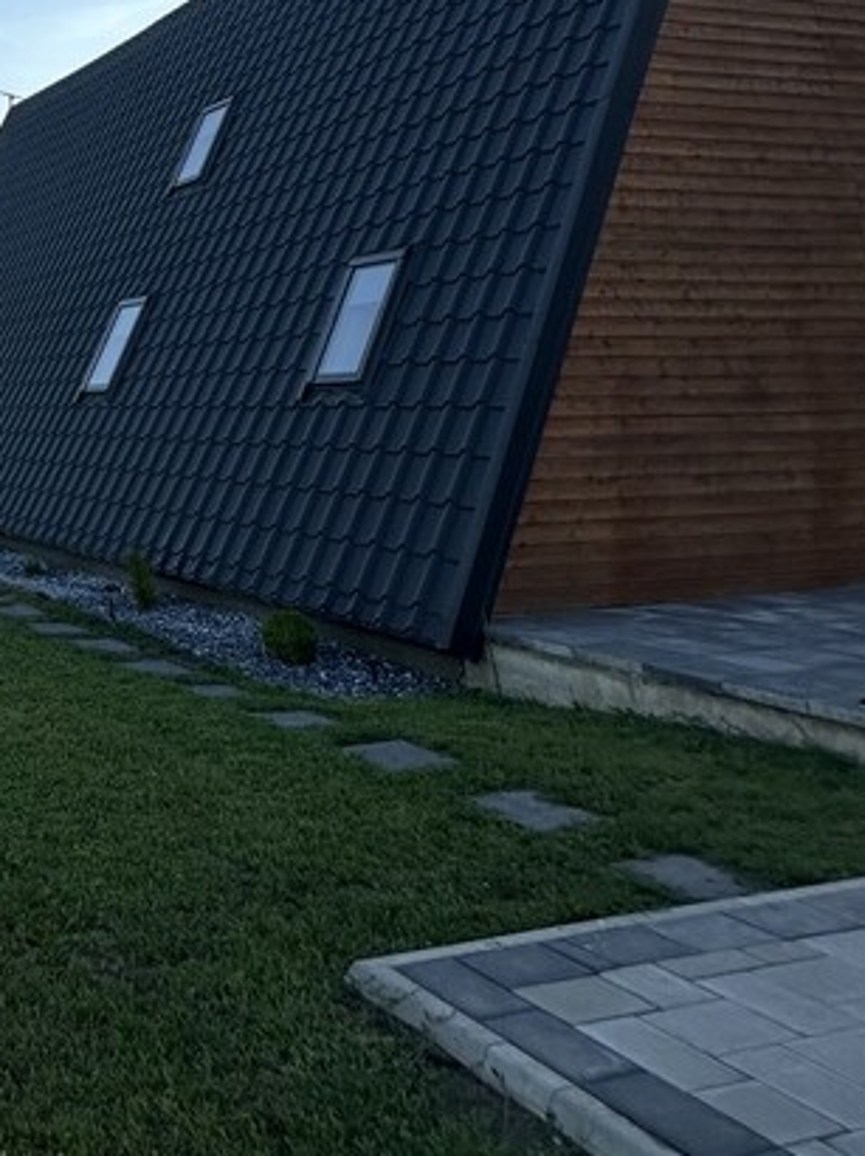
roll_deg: +0.7
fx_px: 1167
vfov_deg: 47.4
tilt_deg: +15.2
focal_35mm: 35
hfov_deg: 32.7
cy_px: 118
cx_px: -200
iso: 40
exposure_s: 1/720
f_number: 2.2
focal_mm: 2.22
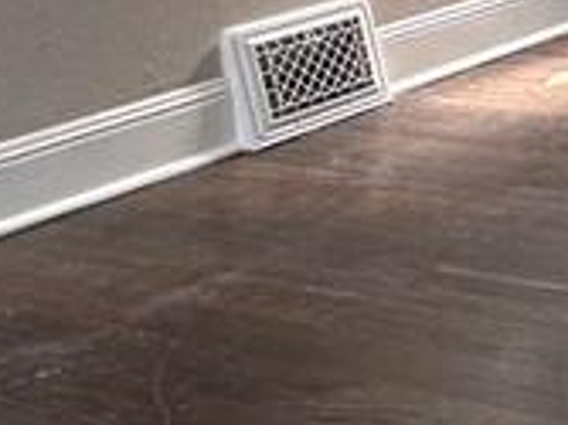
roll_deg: +0.9
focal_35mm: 86
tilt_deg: -6.3
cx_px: 1177
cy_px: -194
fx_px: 1410
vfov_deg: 15.9
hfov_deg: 16.5
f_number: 2.2
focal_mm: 2.22
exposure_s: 1/120
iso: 160
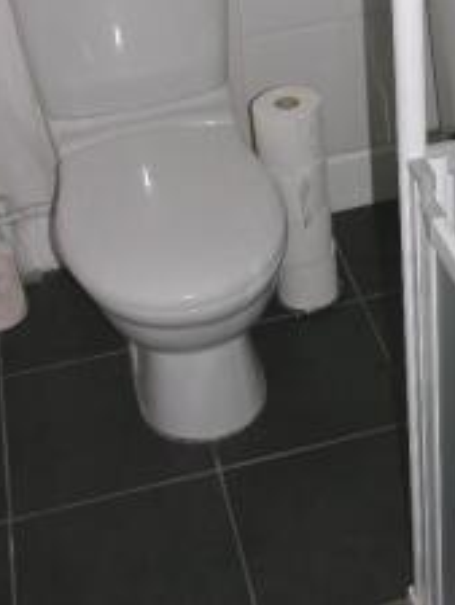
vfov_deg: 27.2
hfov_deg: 21.3
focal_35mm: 68
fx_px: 1191
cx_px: 385
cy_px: 20
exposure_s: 1/60.1
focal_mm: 8.9
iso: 50
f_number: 2.8
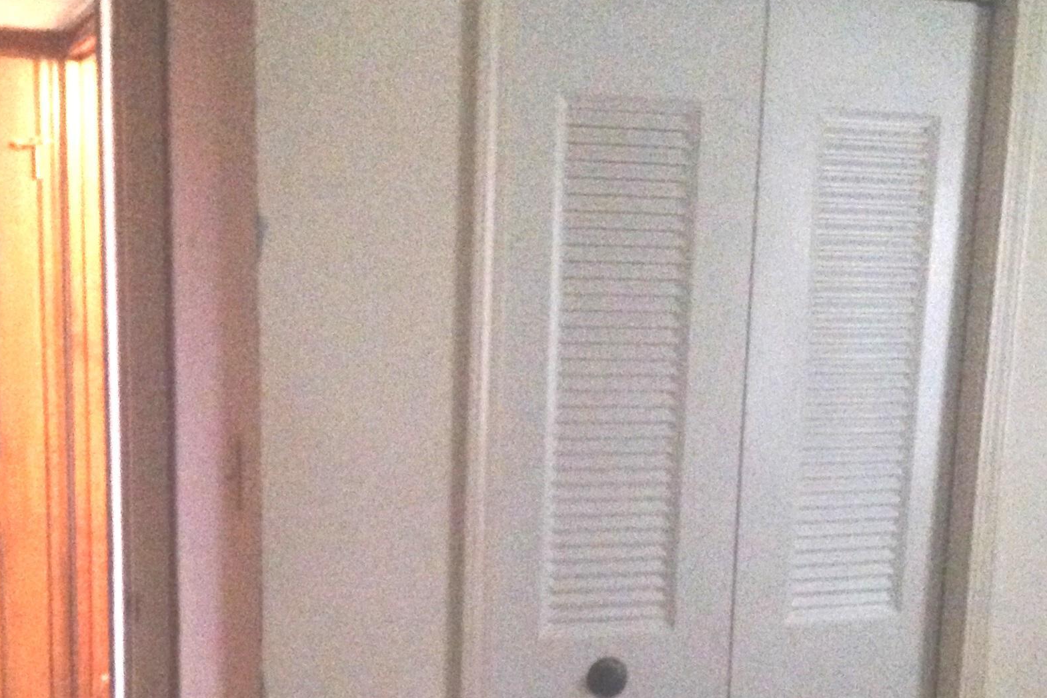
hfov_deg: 33.4
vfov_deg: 22.3
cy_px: 566
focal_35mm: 60
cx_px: 515
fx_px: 1745
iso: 800
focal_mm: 4.28
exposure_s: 1/15
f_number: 2.4
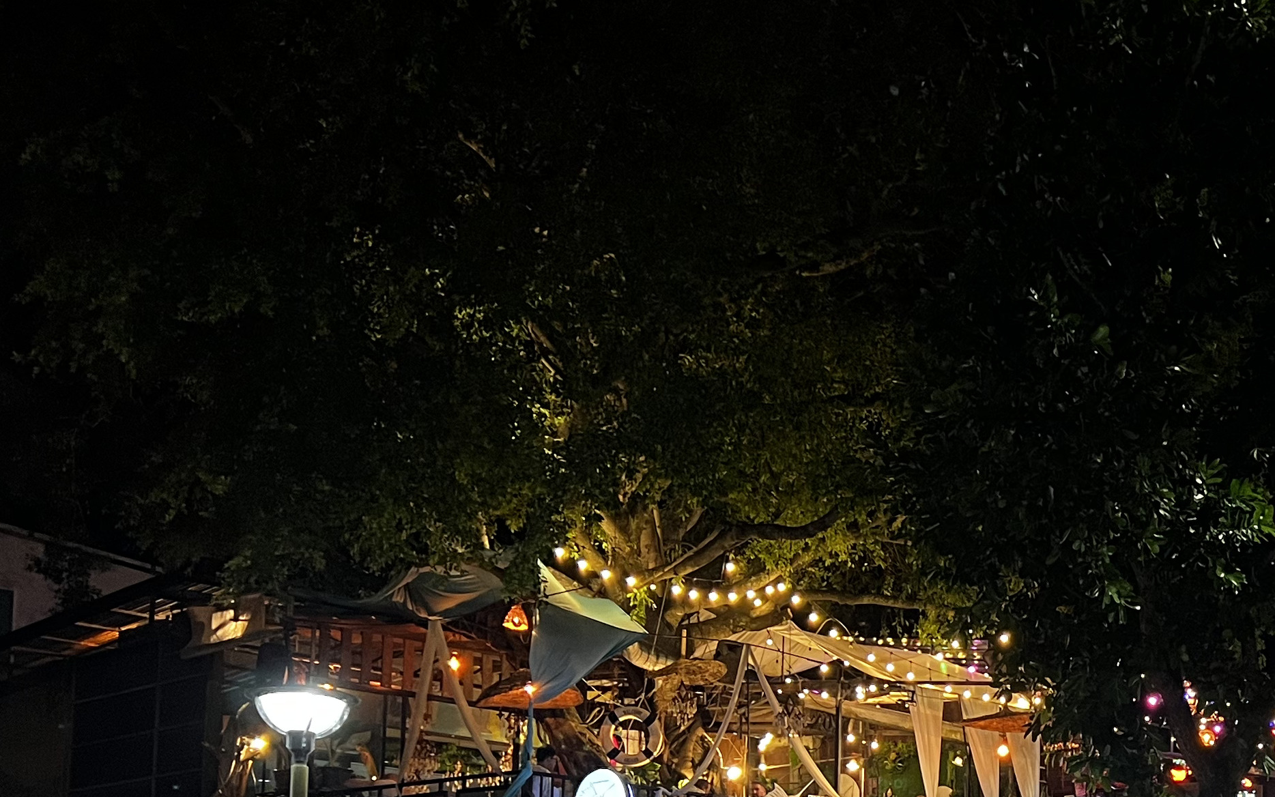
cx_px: 1119
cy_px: 860
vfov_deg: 21.0
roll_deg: -0.1
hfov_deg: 33.0
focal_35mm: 59
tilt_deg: +5.2
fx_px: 2050
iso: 250
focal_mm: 5.7
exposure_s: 1/50
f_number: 1.5
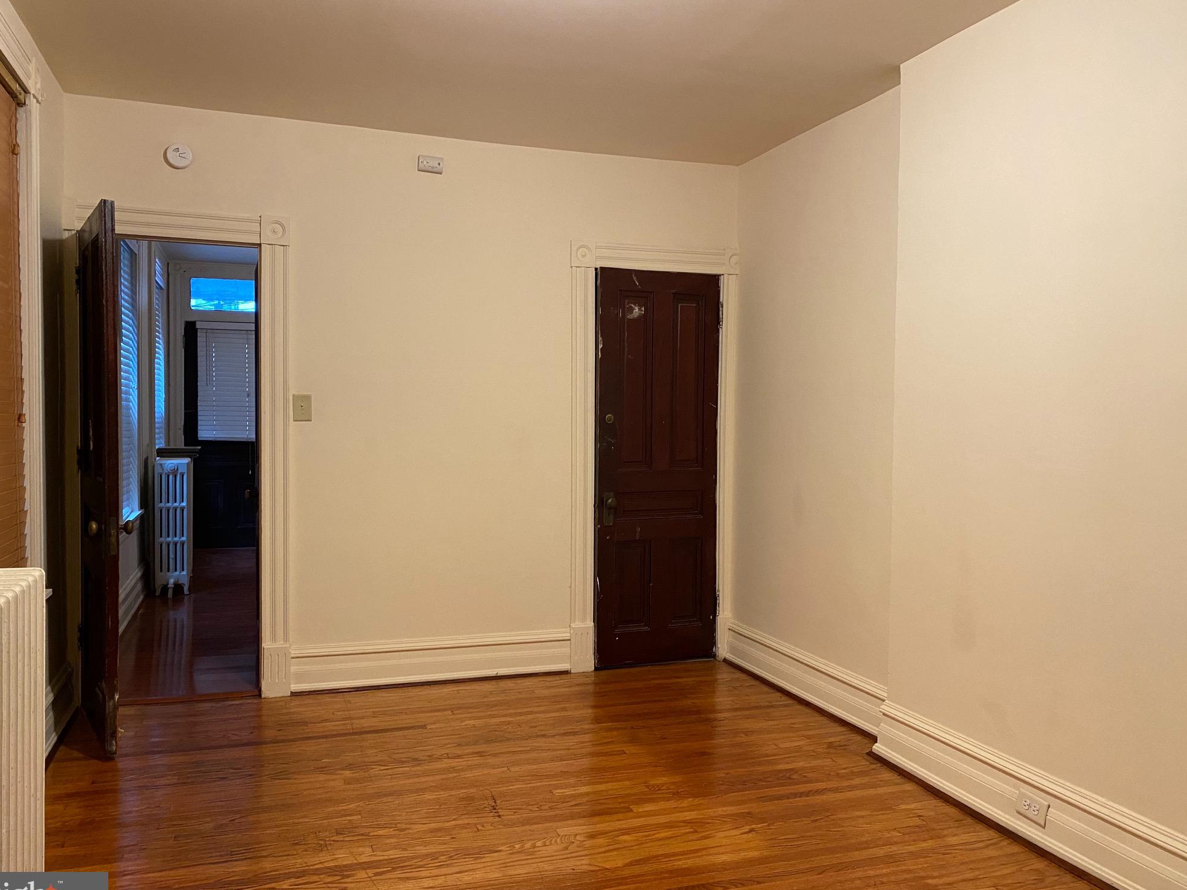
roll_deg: -0.8
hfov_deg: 65.3
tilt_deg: -1.7
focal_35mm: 27
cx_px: 574
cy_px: 459
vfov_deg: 51.3
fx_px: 926
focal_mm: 4.25
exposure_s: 1/60
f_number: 1.8
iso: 200
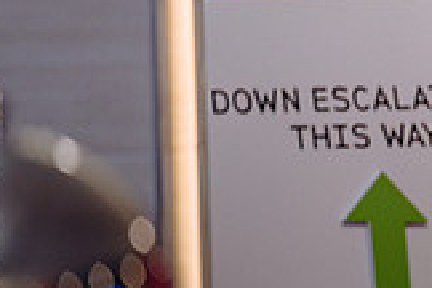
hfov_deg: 2.9
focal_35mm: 716
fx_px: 8591
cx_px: 736
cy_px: 127
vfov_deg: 1.9
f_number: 2.8
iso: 800
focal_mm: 200
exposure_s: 1/100
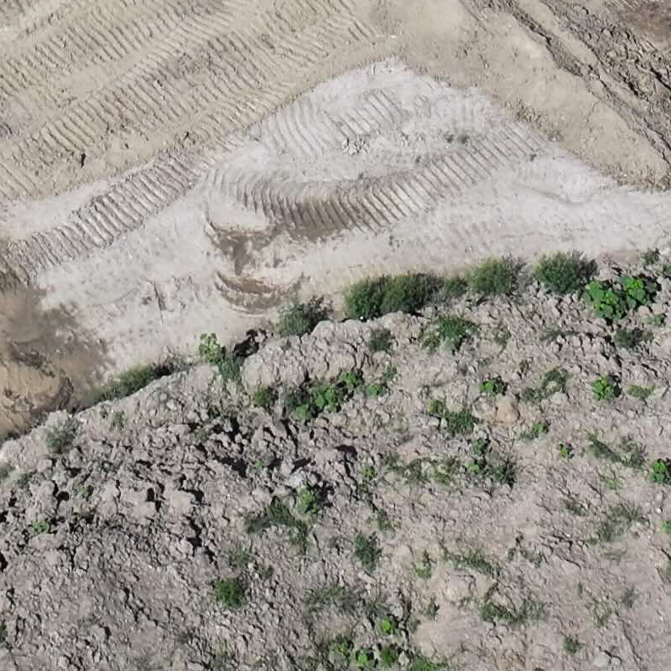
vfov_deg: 11.0
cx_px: 167
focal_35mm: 141
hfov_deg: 12.3
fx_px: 3092
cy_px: -769
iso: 100
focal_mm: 12.29
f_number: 2.8
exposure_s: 1/2000
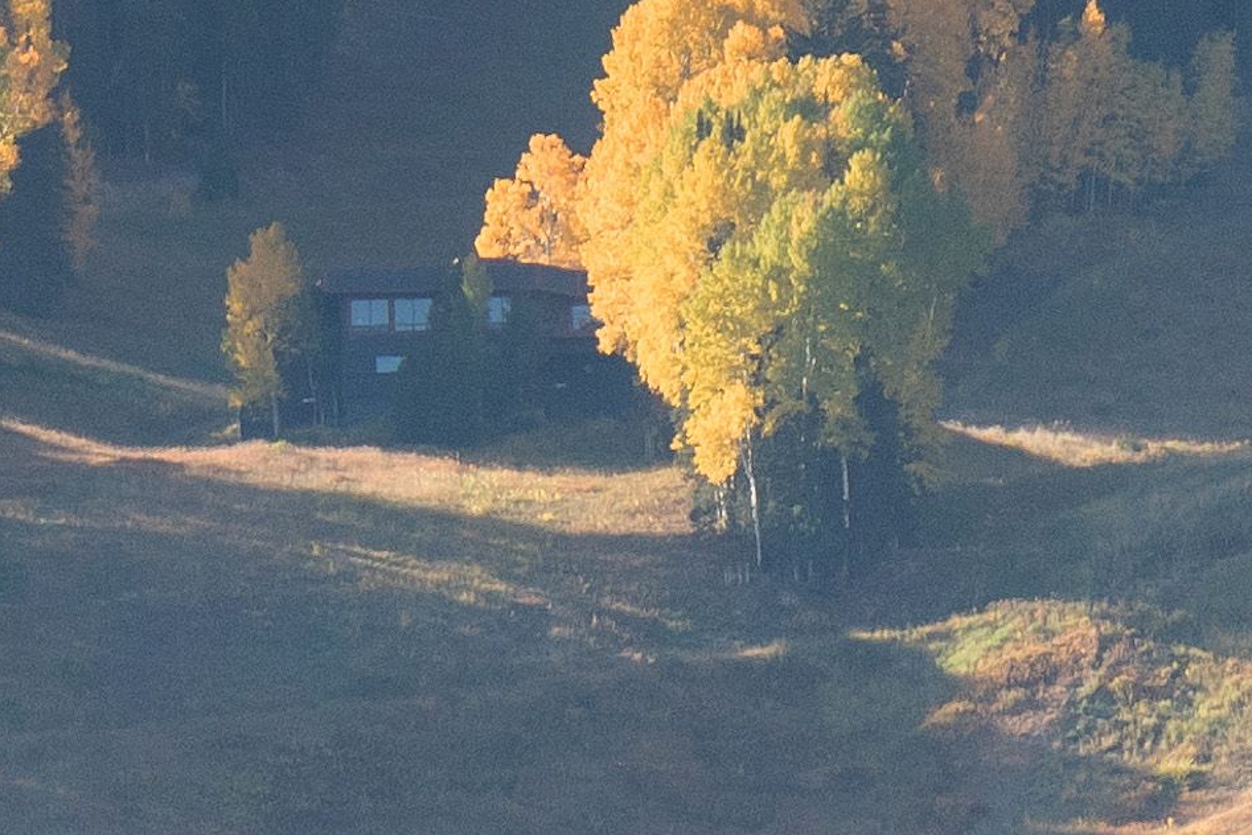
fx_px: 32456
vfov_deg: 1.5
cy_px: 244
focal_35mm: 933
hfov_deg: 2.2
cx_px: 226
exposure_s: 1/400
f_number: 7.1
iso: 160
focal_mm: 120
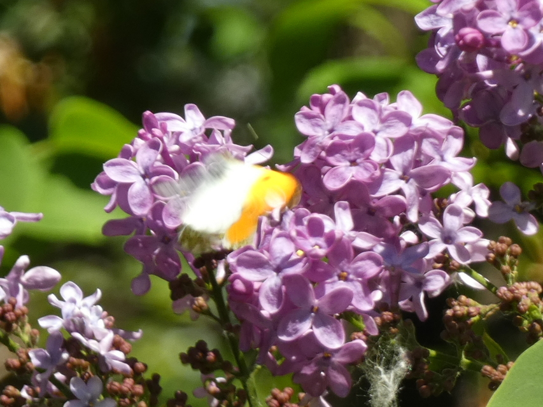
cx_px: 272
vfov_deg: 3.1
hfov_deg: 4.1
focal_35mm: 484
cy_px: 204
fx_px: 7593
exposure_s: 1/100
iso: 100
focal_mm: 86.7
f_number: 5.6
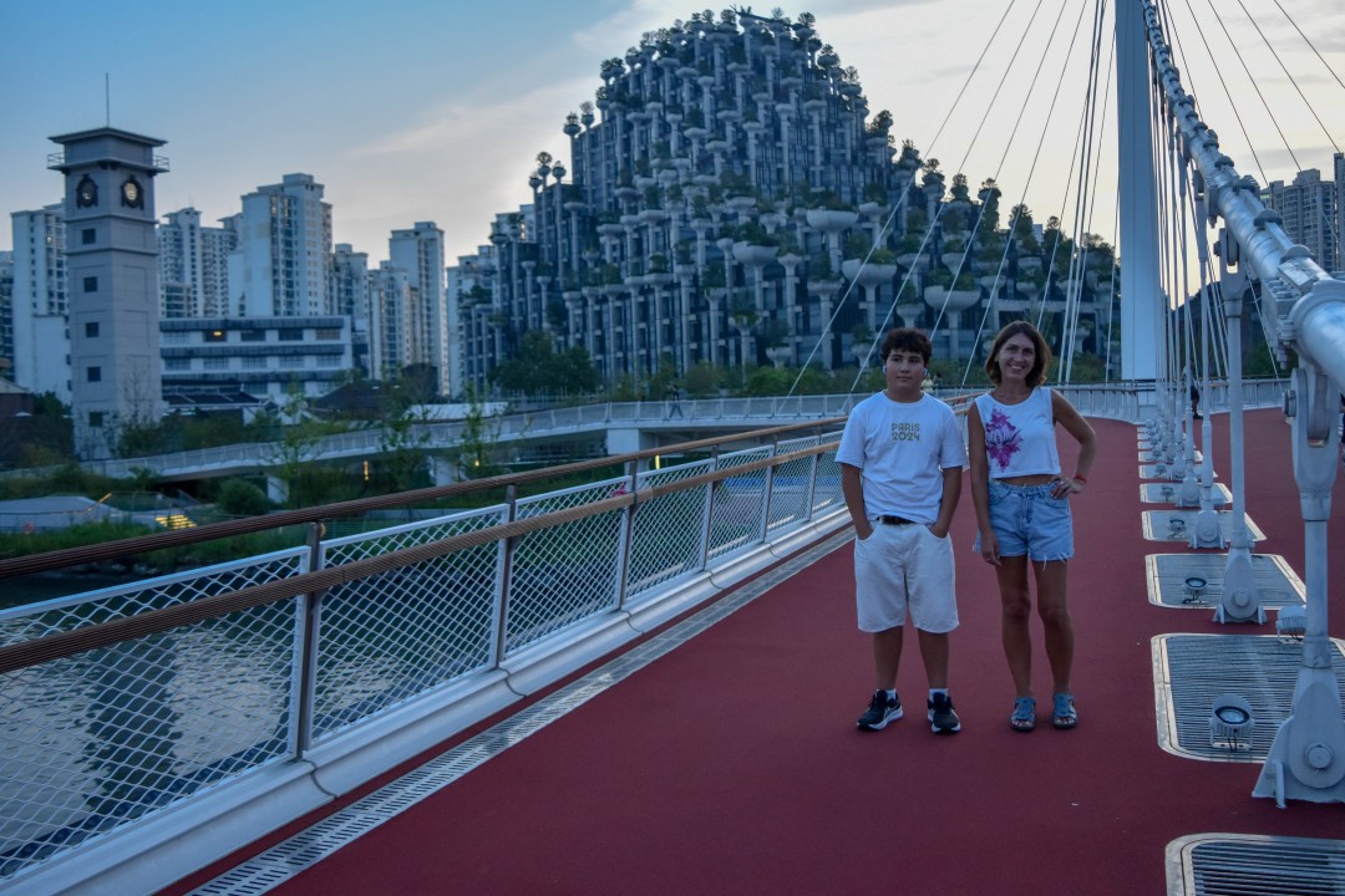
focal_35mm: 32
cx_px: 672
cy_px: 448
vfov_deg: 41.7
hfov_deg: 59.5
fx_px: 1177
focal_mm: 21
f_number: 3.8
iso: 1000
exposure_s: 1/500
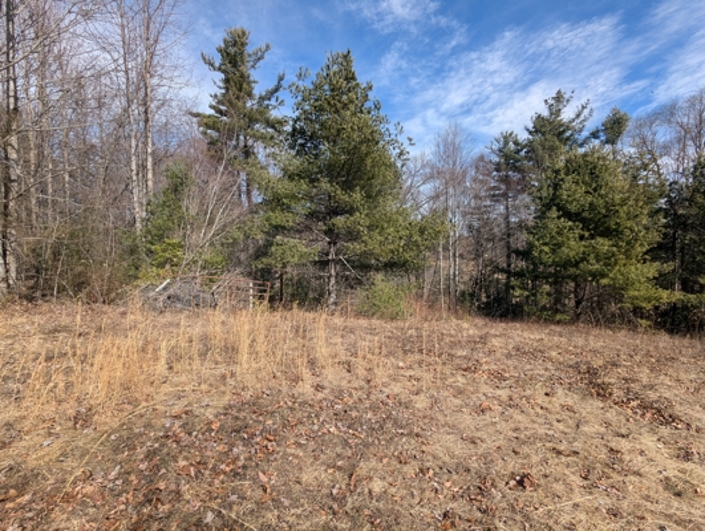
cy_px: 266
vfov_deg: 78.3
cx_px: 352
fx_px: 326
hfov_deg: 94.4
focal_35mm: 16
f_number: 2.2
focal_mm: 2.35
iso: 50
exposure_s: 1/1439
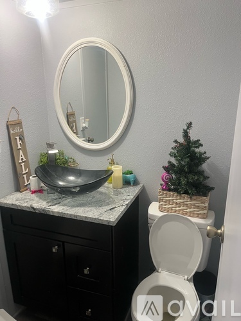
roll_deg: +0.9
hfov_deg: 53.1
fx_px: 241
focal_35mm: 26
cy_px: 160
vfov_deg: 67.3
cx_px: 120
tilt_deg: -15.0
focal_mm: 5.1
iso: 160
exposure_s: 1/60
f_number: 1.6
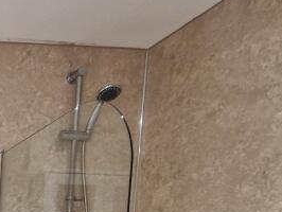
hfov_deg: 24.9
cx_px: -177
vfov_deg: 23.0
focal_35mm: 50
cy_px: 328
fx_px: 408
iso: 200
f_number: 2.2
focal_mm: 2.2
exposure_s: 1/50
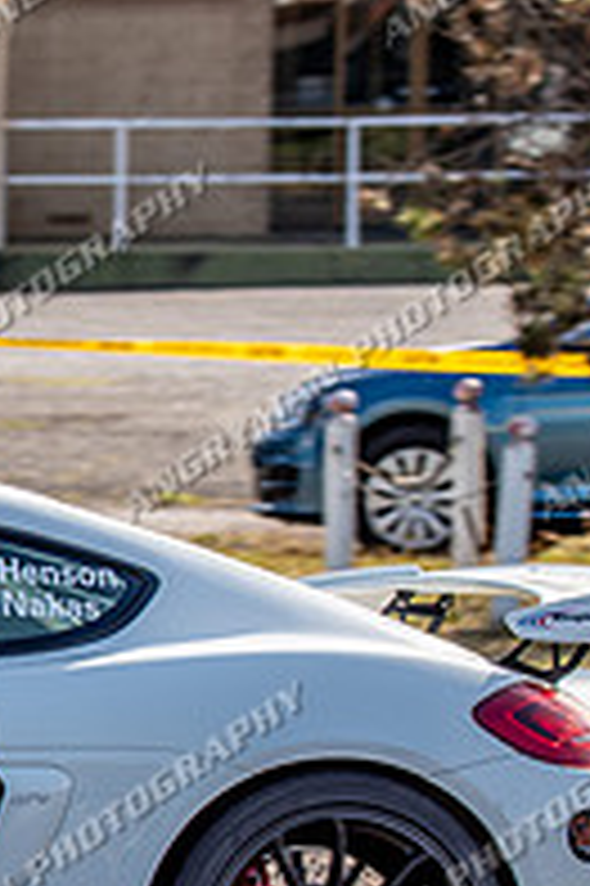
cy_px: 748
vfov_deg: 4.2
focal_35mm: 496
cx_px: -648
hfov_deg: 2.8
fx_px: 12214
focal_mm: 150
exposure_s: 1/500
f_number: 6.3
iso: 110
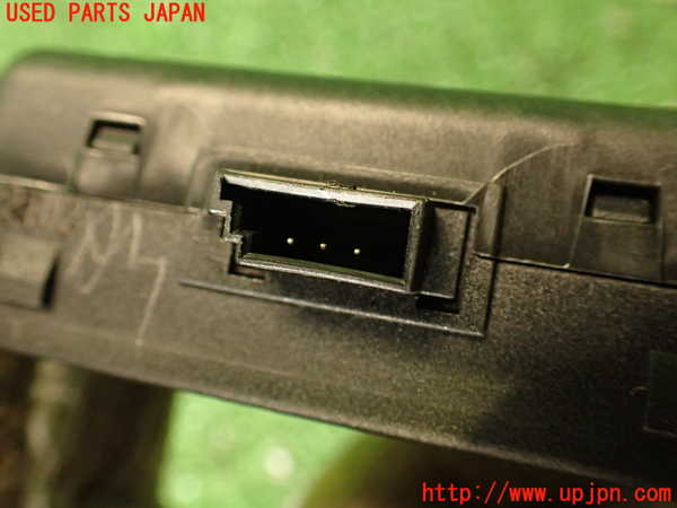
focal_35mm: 32
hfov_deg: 56.8
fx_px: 626
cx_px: 338
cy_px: 254
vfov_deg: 44.2
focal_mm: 5.79
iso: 500
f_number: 2.4
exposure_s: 1/30
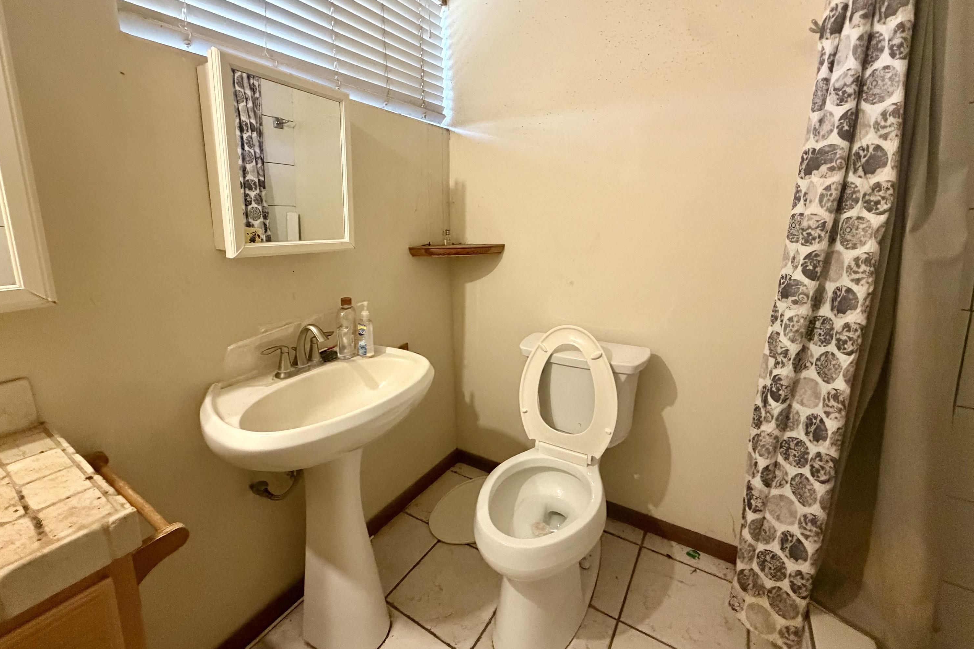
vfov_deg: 76.9
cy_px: 281
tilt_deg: -9.4
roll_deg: +0.3
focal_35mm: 15
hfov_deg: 100.4
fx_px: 406
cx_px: 482
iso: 500
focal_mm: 2.22
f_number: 2.2
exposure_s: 1/60
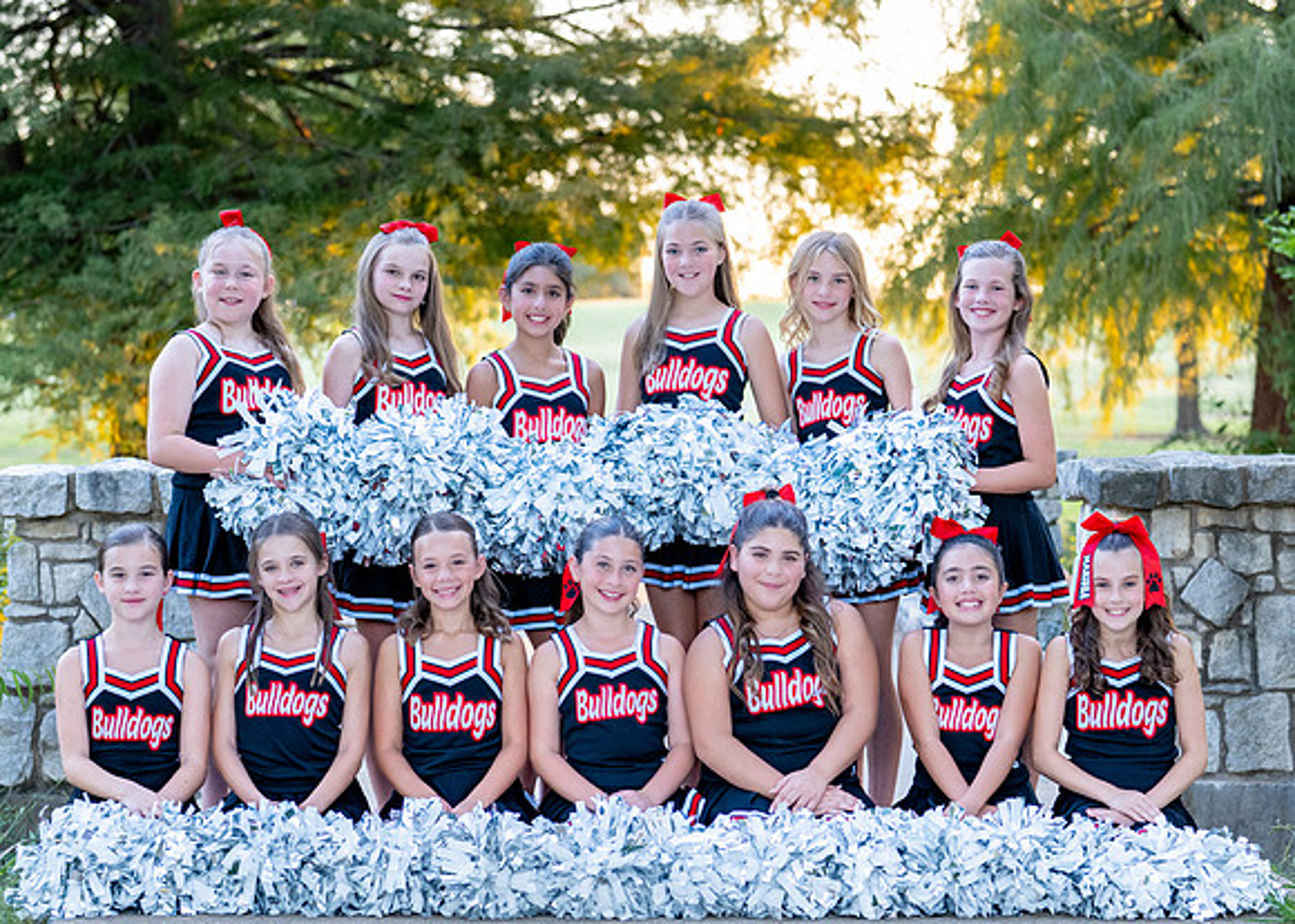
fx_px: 2850
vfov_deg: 18.4
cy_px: 552
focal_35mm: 78
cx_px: 662
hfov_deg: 25.6
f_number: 2.2
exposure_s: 1/400
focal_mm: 50
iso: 800
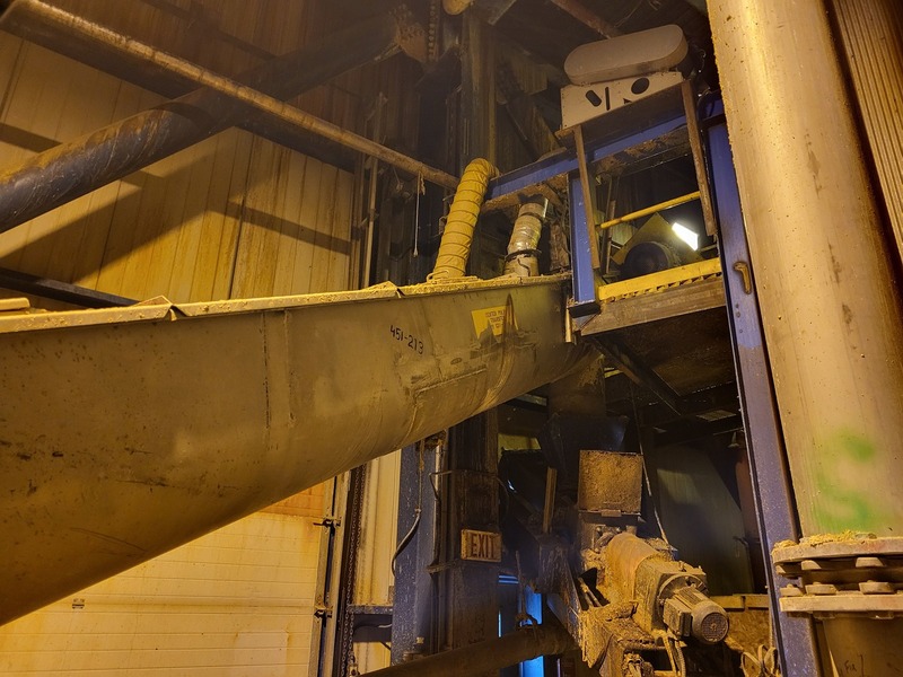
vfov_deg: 53.1
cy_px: 338
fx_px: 678
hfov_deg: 67.3
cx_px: 452
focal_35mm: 26
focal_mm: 5.4
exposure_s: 1/40
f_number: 1.8
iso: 640
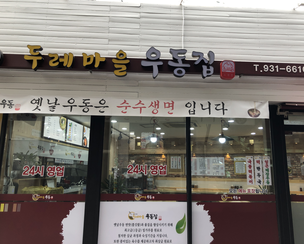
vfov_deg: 48.5
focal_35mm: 30
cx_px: 163
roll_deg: -0.5
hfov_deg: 58.7
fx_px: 270
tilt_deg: +12.9
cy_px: 119
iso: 25
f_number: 1.8
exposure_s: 1/60
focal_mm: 3.99
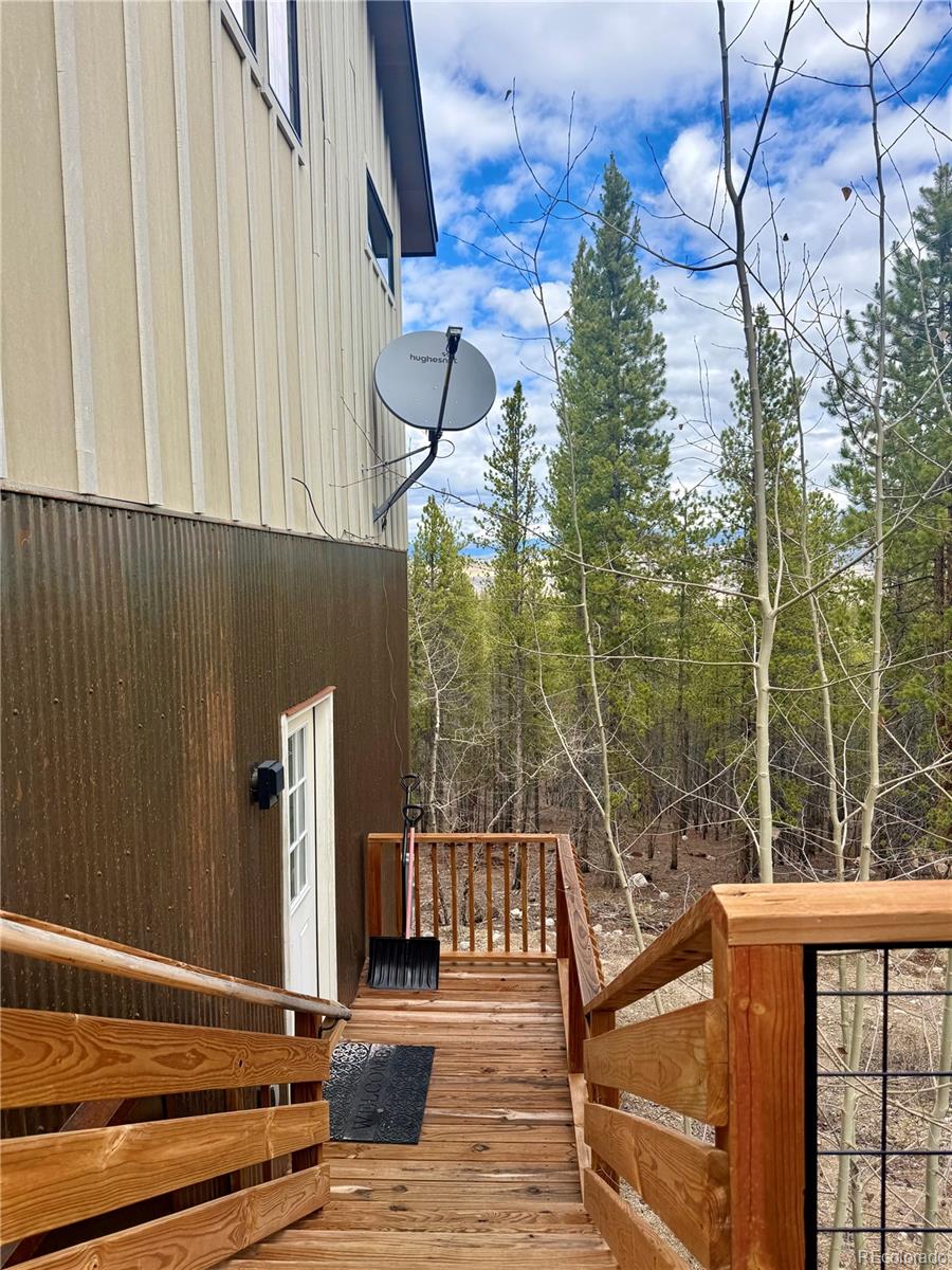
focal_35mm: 24
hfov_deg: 56.8
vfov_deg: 71.6
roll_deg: +1.5
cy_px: 635
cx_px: 476
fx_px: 880
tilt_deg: -4.6
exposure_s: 1/2110
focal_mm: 6.76
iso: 80
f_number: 1.78
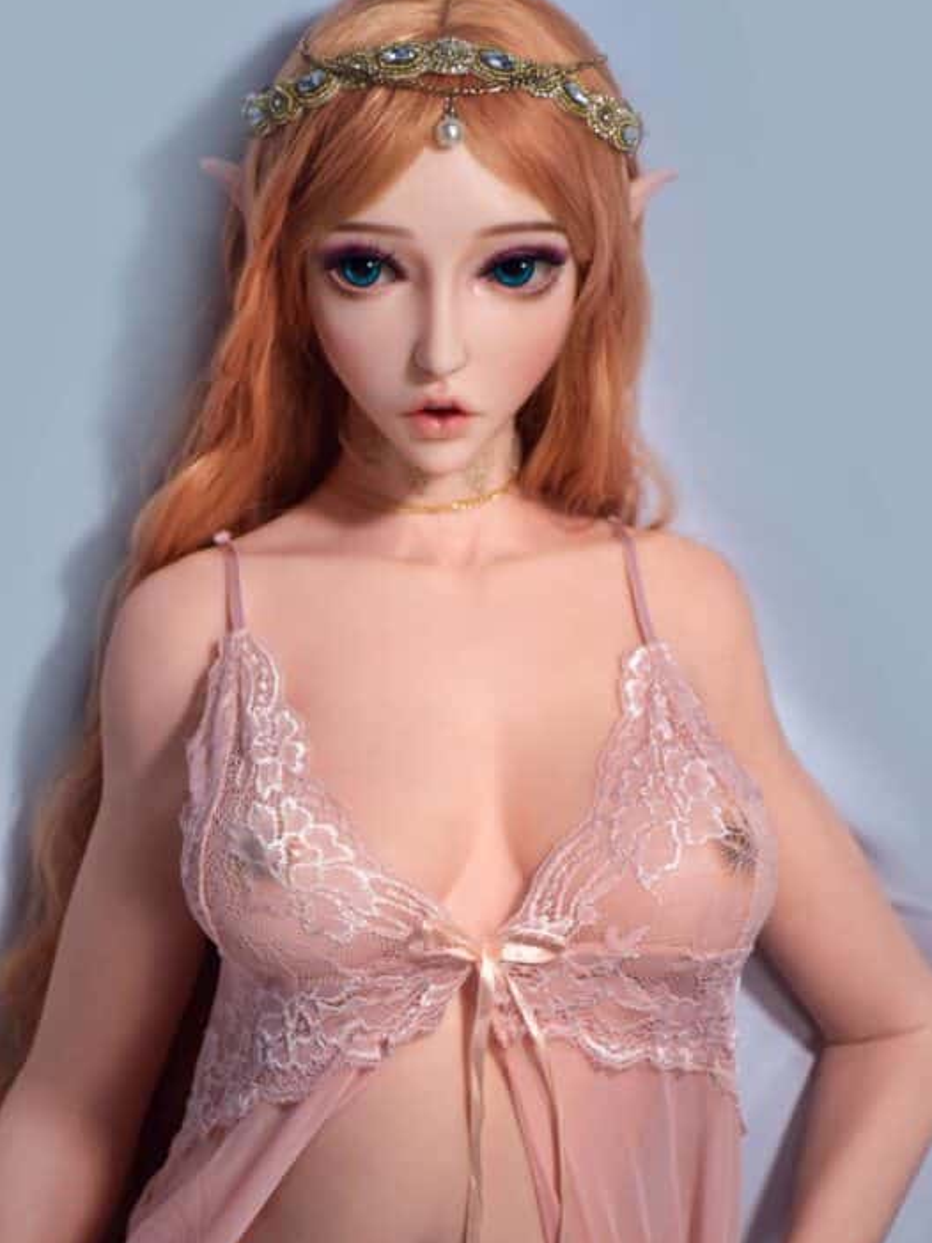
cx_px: 470
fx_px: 3661
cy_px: 637
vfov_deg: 19.3
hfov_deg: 14.5
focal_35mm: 102
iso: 400
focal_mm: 62
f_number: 5
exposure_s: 1/80
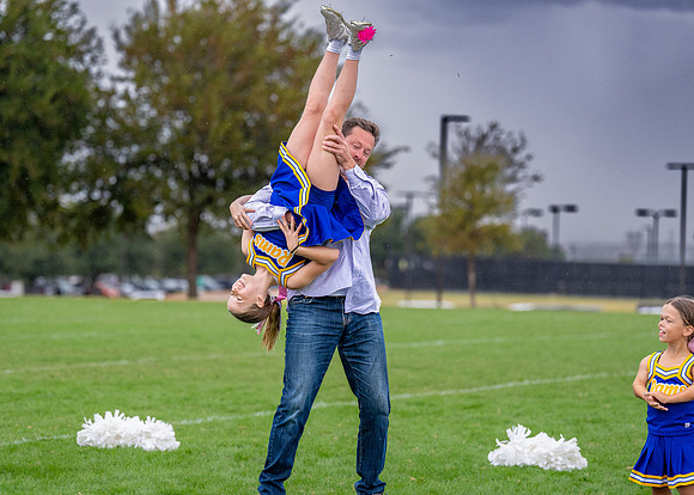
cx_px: 271
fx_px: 3034
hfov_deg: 13.0
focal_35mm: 154
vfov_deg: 9.3
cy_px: 280
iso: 500
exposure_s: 1/1600
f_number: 2.8
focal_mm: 129
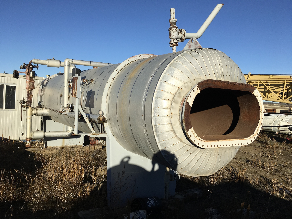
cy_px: 110
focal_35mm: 29
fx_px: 245
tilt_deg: -3.4
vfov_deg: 48.2
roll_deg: -2.6
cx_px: 146
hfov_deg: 61.7
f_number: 2.2
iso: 25
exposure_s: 1/2849
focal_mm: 4.15
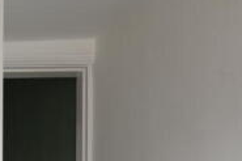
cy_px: 248
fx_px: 477
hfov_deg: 22.6
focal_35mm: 71
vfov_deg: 17.1
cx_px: -134
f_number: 3.5
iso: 640
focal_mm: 20
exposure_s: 1/60
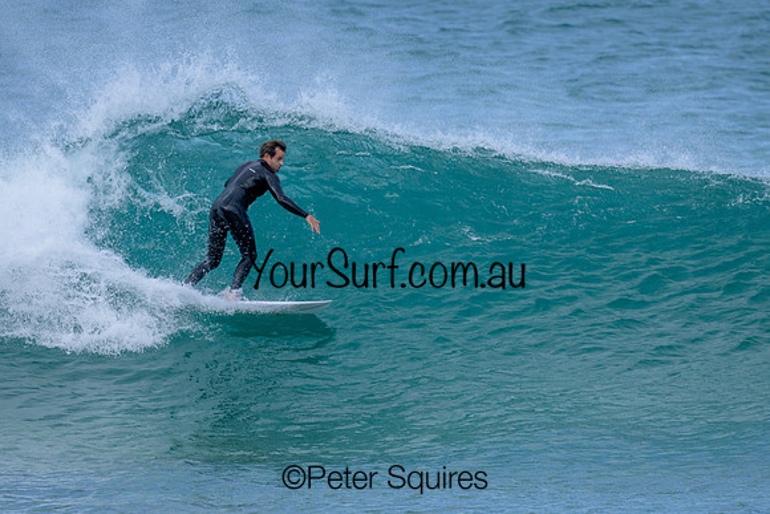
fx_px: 23520
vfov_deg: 1.3
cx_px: 351
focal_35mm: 1099
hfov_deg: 1.9
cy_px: 252
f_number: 6.3
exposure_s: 1/2000
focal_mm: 800
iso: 500
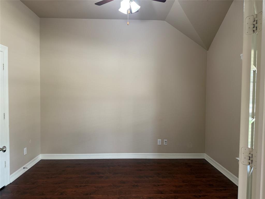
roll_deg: -0.7
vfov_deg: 56.8
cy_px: 100
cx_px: 132
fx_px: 184
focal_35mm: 24
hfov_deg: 71.6
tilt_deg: -1.3
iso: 200
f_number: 1.78
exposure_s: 1/60
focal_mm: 6.76
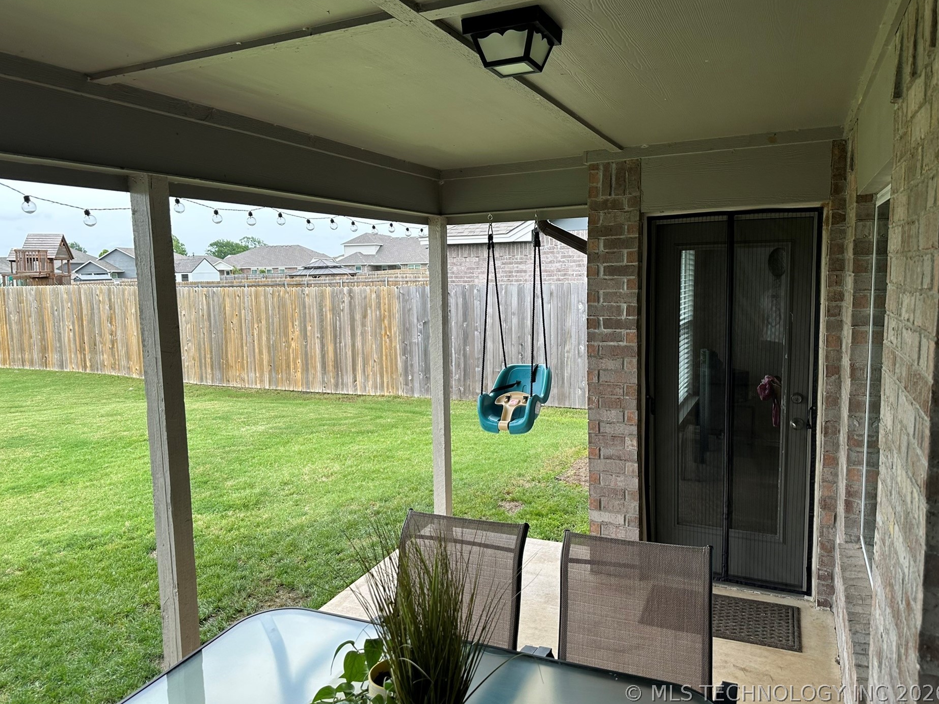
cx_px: 464
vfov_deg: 54.9
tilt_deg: -5.6
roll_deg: +0.1
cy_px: 343
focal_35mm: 25
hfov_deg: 69.4
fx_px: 678
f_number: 1.78
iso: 80
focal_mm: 6.86
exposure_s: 1/486
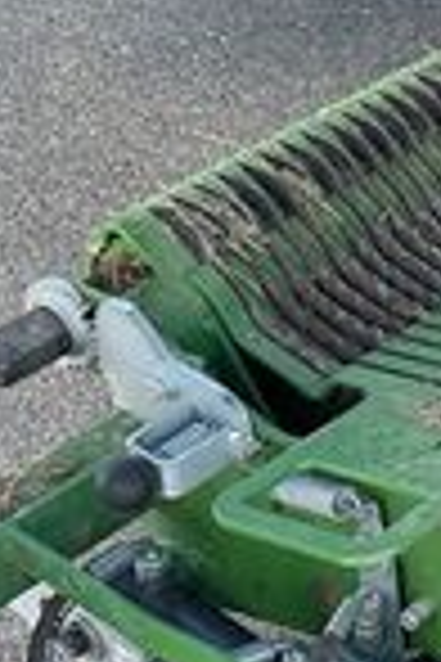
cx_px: 893
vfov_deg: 18.1
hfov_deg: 11.0
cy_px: 378
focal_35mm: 113
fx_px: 2076
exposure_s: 1/100
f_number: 1.8
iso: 20
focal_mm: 3
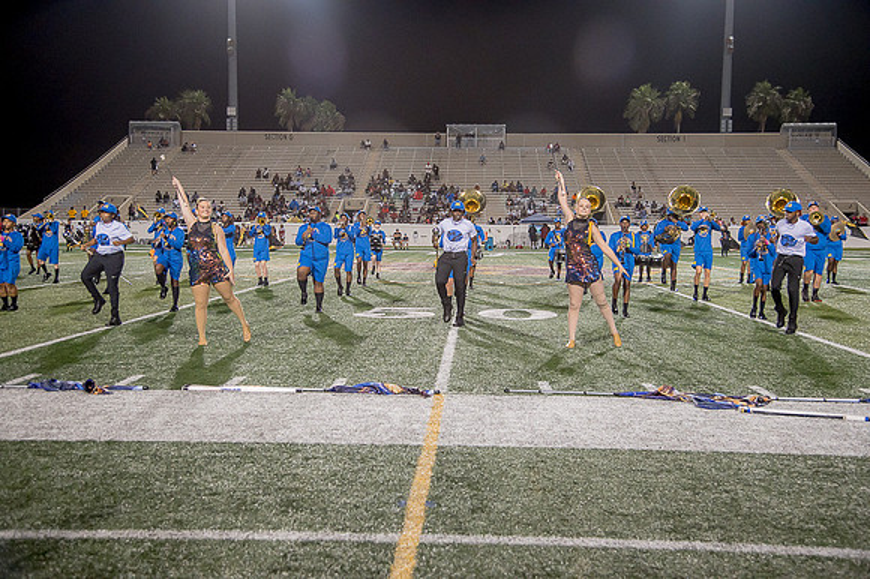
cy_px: 290
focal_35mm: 38
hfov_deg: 50.7
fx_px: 918
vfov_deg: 35.0
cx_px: 435
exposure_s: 1/200
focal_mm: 38
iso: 2000
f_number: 4
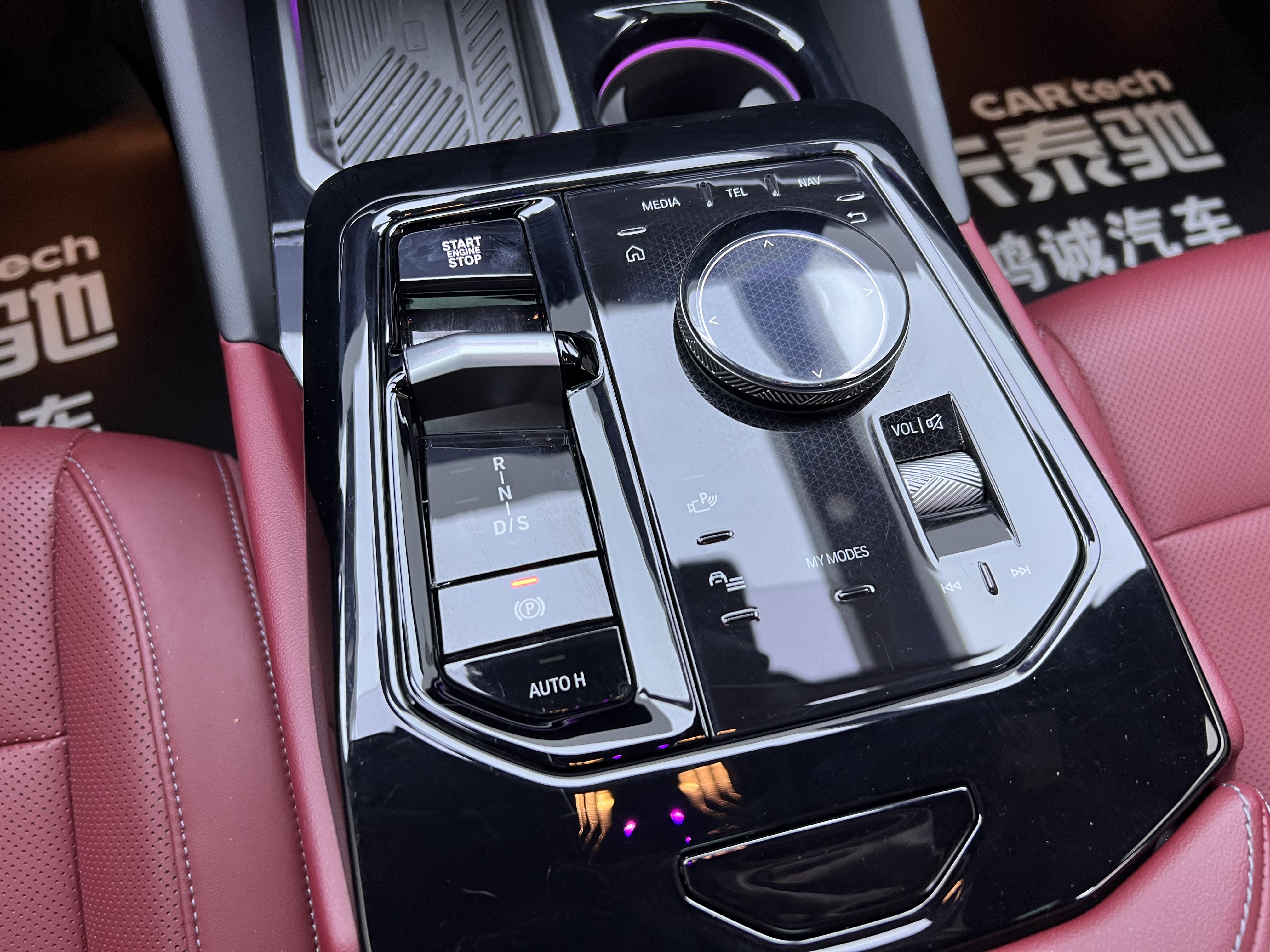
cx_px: 635
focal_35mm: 26
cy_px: 476
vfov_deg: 53.1
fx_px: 954
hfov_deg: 67.3
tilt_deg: -67.1
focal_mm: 5.7
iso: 100
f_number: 1.5
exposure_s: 1/42
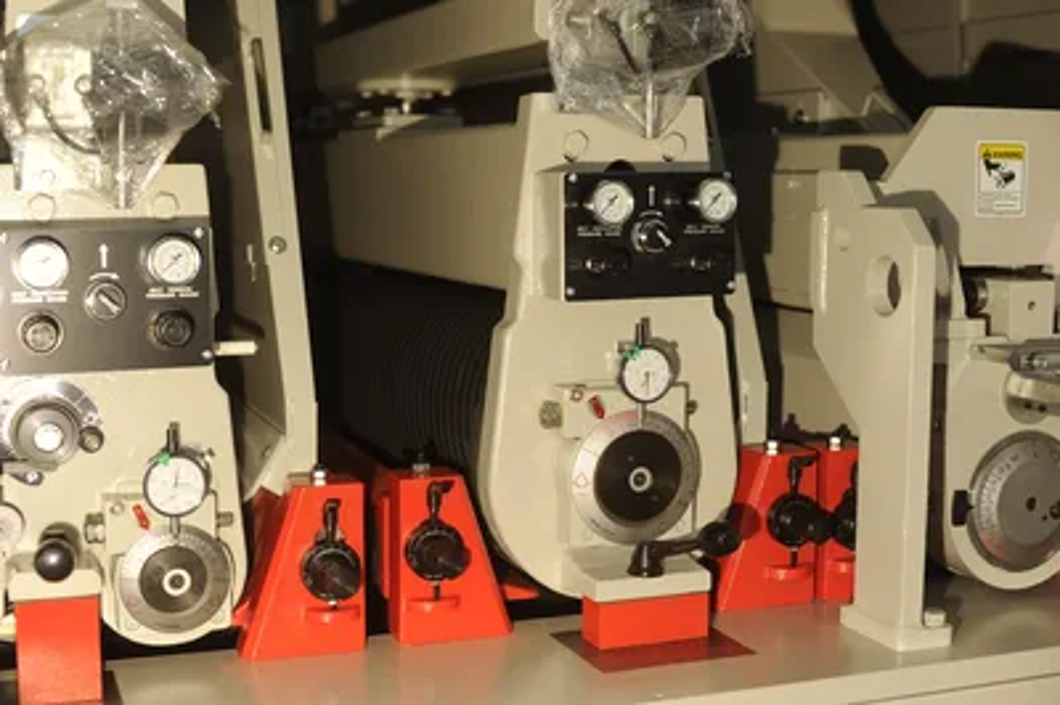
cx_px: 530
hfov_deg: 39.6
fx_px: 1471
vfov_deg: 26.9
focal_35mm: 50
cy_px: 352
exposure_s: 1/250
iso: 1000
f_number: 3.5
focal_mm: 50
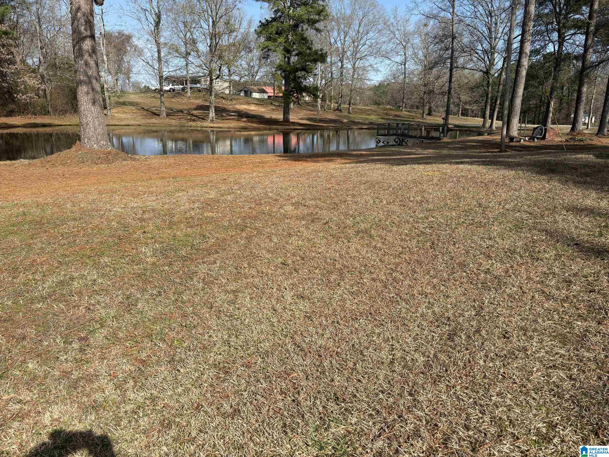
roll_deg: -1.4
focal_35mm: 26
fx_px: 457
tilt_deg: -14.4
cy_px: 228
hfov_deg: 67.3
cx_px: 304
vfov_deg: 53.1
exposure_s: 1/2639
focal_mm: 5.96
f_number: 1.6
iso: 50
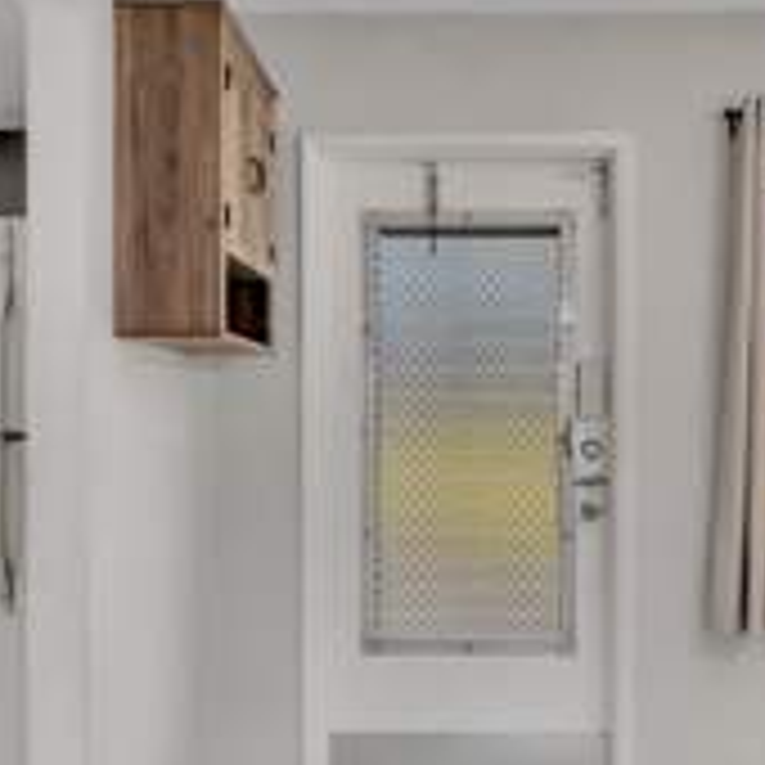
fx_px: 900
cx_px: 472
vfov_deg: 46.0
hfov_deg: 45.7
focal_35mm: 36
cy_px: 414
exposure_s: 1/50
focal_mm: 10
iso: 1100
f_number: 8
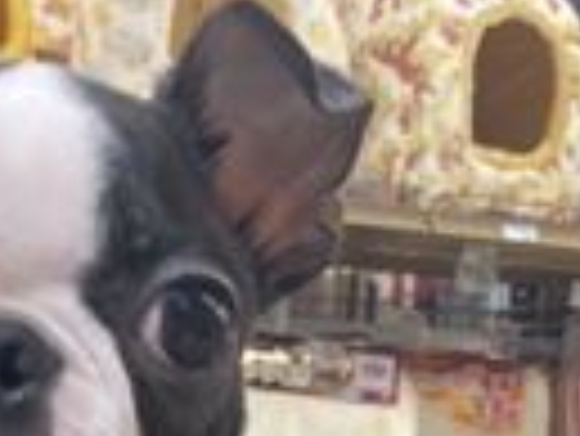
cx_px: -67
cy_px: 894
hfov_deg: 15.8
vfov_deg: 11.1
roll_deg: -3.1
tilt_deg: -10.1
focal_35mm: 121
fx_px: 2029
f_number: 1.8
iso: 64
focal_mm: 4.25
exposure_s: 1/50
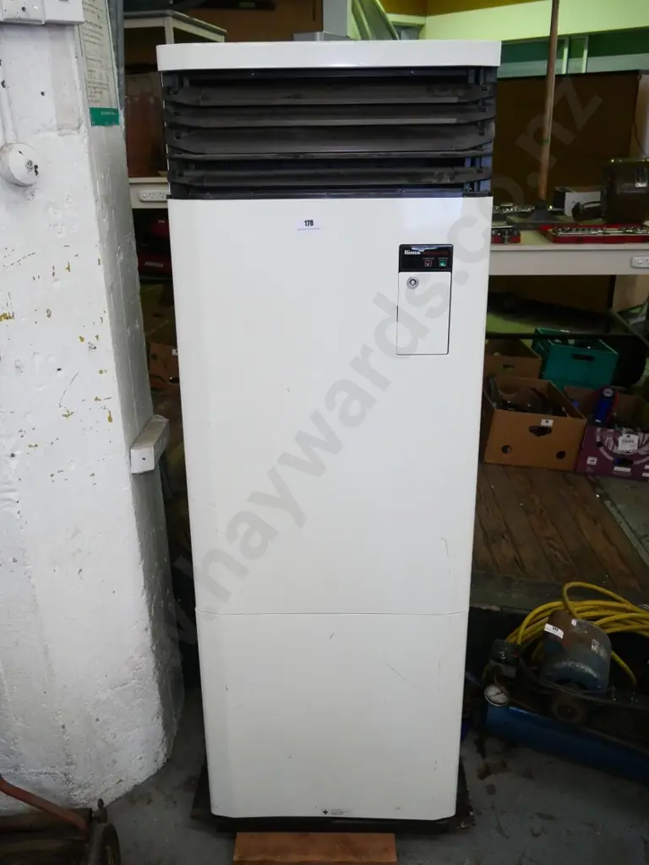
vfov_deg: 60.0
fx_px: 750
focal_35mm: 30
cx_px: 324
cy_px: 432
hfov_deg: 46.8
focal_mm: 15
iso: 3200
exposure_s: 1/400
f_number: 4.5
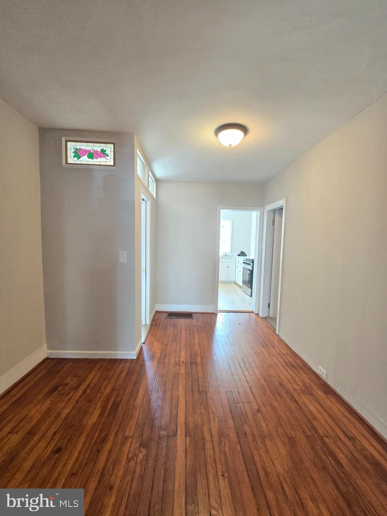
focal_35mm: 13
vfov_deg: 106.2
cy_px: 258
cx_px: 194
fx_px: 194
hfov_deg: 89.9
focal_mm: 2.2
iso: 320
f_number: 2.2
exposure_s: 1/60
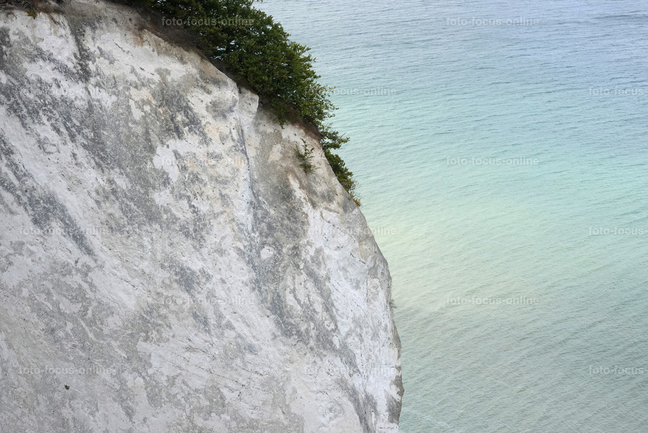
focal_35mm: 83
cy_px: 216
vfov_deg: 16.5
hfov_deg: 24.5
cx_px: 324
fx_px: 1494
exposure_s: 1/25
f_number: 16
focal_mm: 30.5
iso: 64
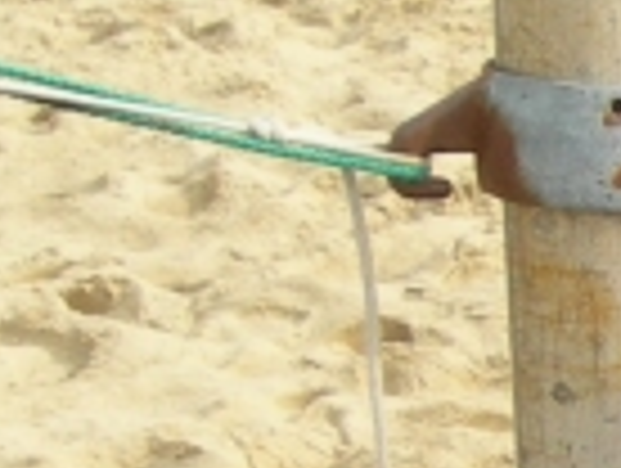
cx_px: 1647
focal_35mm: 281
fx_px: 5050
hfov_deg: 6.6
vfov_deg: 5.3
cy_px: 634
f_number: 4.8
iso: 50
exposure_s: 1/263
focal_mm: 7.8
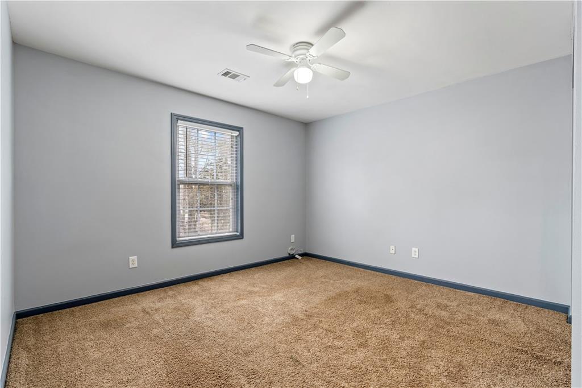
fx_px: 259
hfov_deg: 96.8
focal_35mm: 16
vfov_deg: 73.7
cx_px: 291
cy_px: 194
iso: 100
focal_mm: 16
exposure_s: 3.2
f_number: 7.1
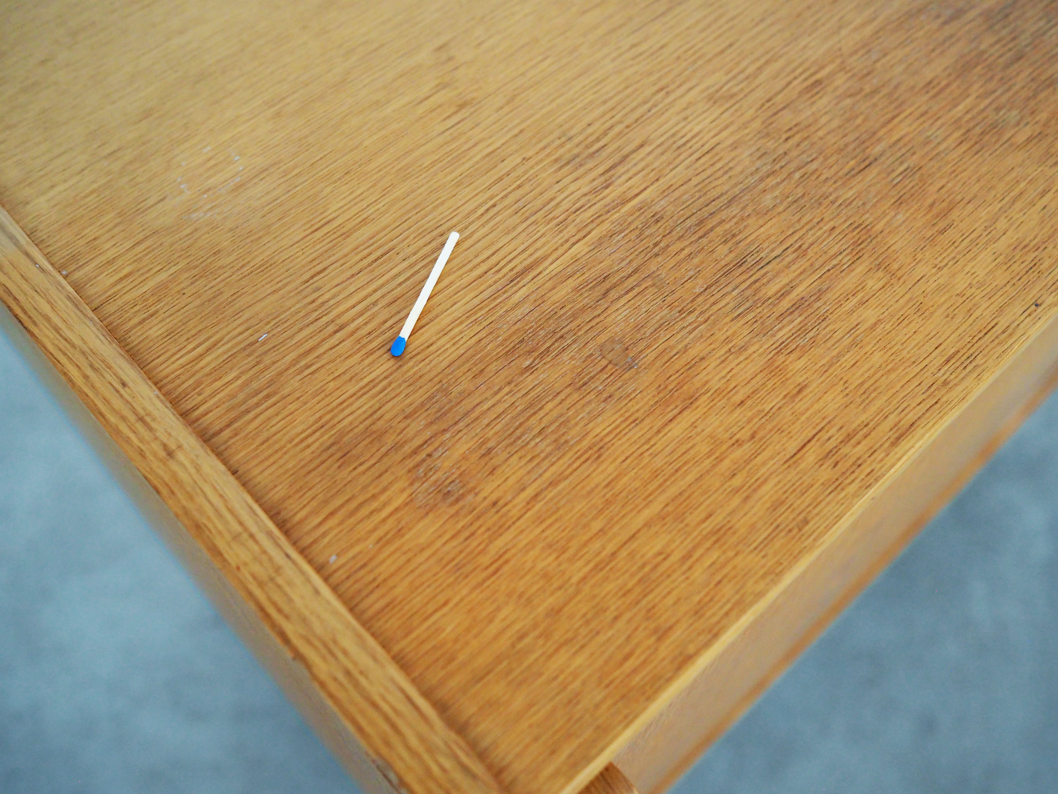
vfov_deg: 41.8
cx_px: 529
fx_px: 1039
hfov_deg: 54.0
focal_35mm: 34
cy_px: 397
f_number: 2.5
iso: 1000
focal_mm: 17
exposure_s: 1/200
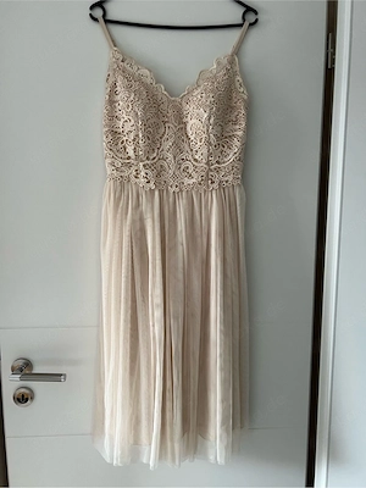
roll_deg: -0.4
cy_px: 244
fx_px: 367
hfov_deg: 53.1
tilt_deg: -7.4
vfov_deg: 67.3
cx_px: 183
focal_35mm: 26
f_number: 1.5
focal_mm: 5.7
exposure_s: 1/60
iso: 250
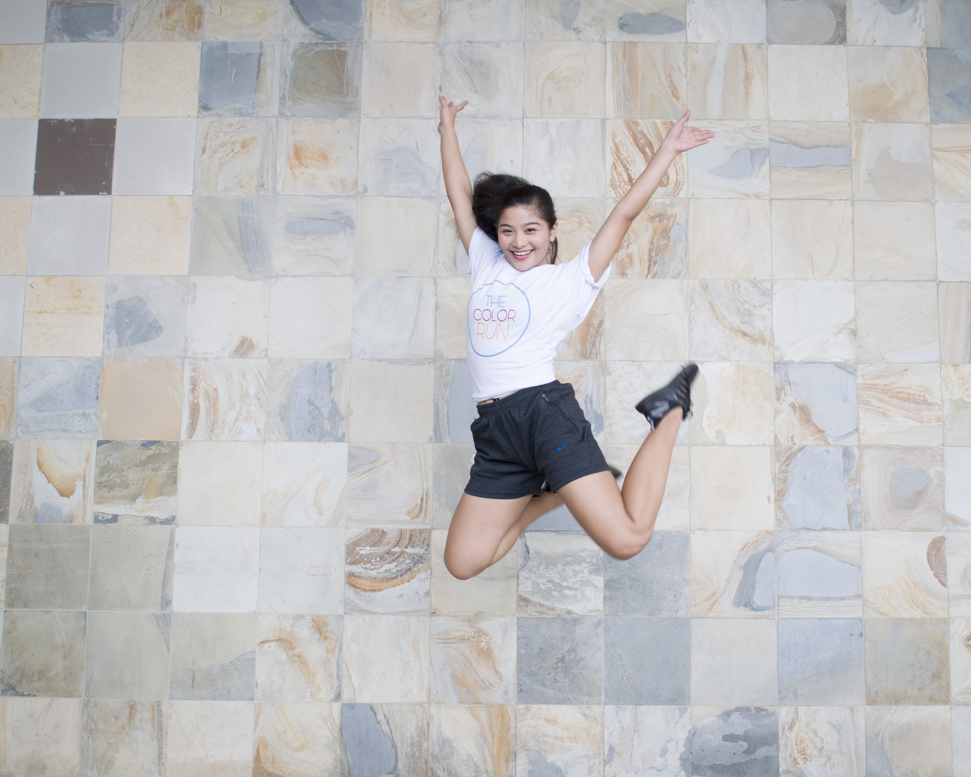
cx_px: 561
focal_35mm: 40
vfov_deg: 37.7
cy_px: 394
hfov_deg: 46.1
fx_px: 1137
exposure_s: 1/200
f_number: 4.5
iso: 400
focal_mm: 23
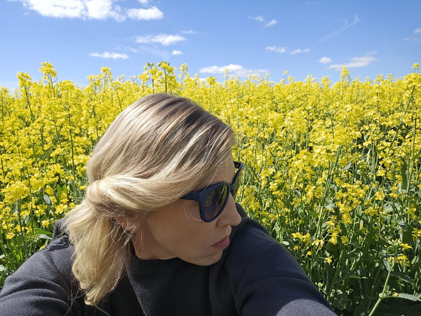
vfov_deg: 54.9
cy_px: 158
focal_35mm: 25
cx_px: 210
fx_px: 304
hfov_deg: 69.4
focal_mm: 3.3
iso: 25
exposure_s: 1/586
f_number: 2.2
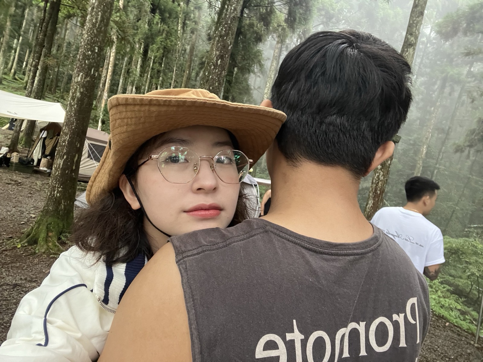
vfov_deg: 58.9
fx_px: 321
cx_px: 242
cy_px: 181
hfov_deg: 73.9
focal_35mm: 23
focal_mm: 2.71
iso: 320
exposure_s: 1/60
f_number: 2.2
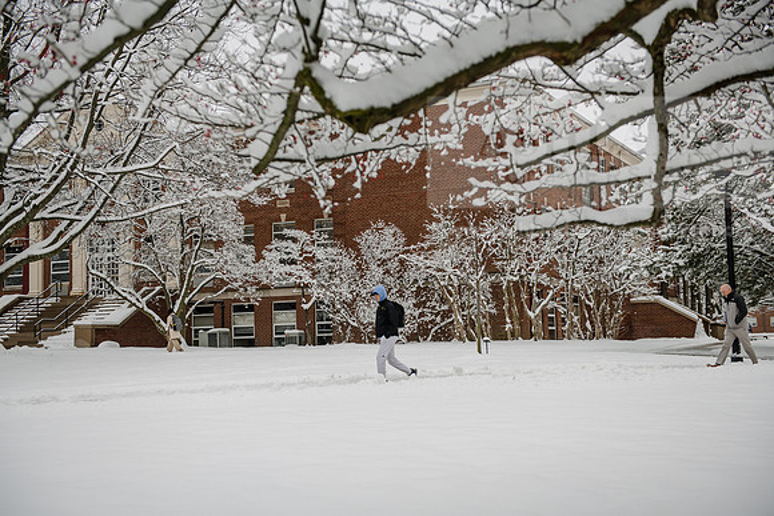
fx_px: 1032
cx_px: 387
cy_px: 258
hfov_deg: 41.1
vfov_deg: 28.1
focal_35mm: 48
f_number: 3.5
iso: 250
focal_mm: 48
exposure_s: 1/400
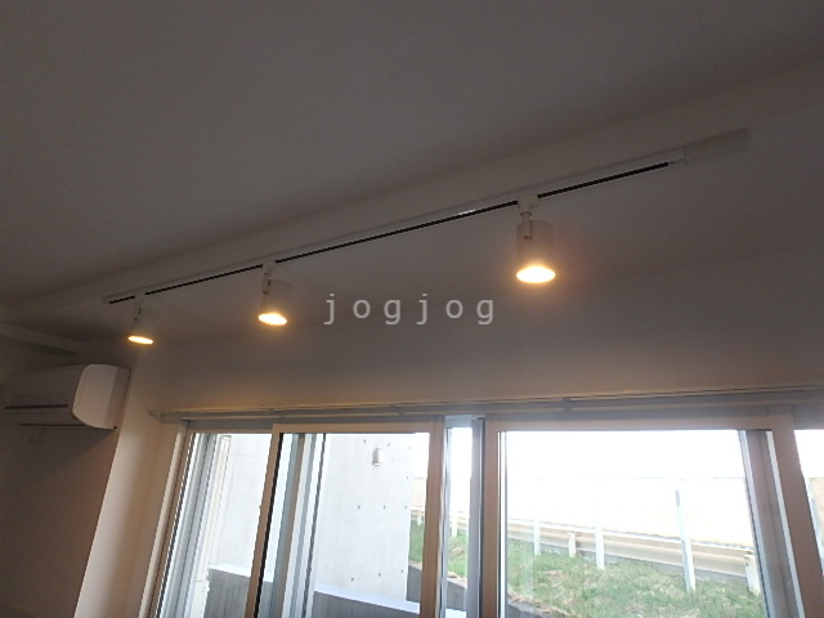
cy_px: 309
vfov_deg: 63.4
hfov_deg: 79.0
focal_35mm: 21
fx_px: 500
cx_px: 412
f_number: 3.5
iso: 200
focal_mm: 3.7
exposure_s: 1/60
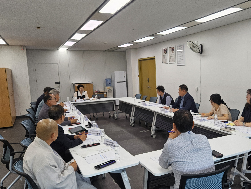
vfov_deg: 44.1
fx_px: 232
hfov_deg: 55.6
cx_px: 169
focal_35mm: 32
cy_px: 99
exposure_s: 1/120
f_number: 1.8
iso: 64
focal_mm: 5.4
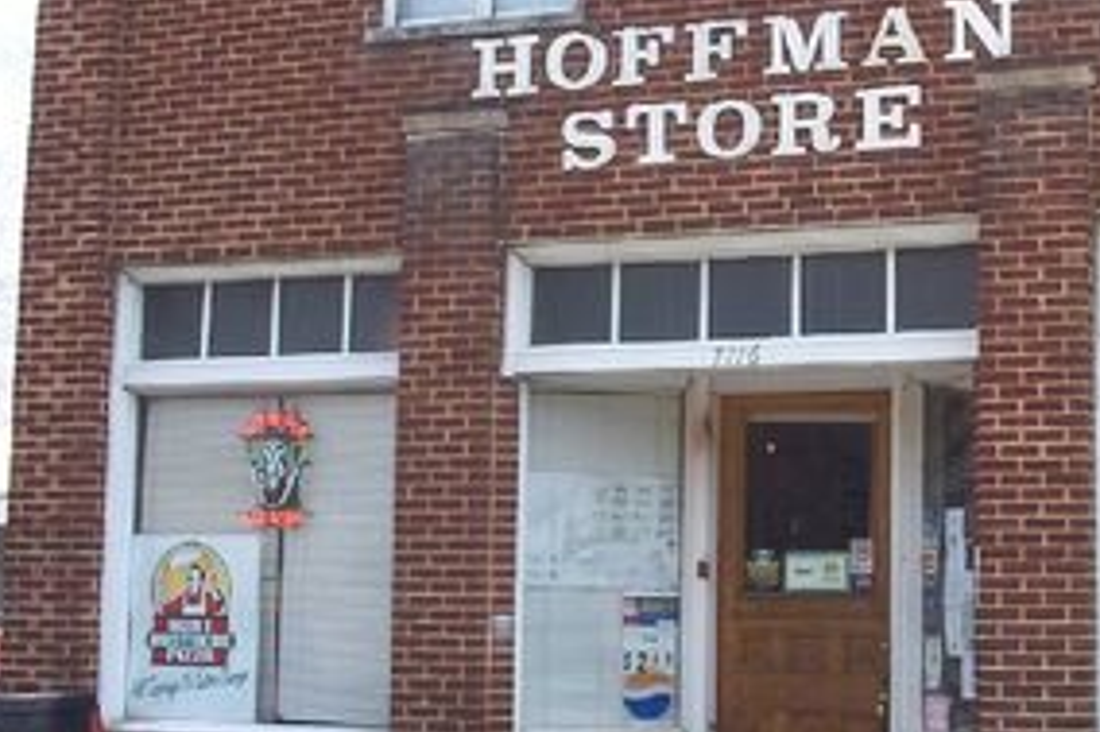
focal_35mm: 76
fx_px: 2321
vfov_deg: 17.8
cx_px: 1003
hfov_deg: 25.8
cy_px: 207
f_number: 4.5
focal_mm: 6
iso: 100
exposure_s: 1/272
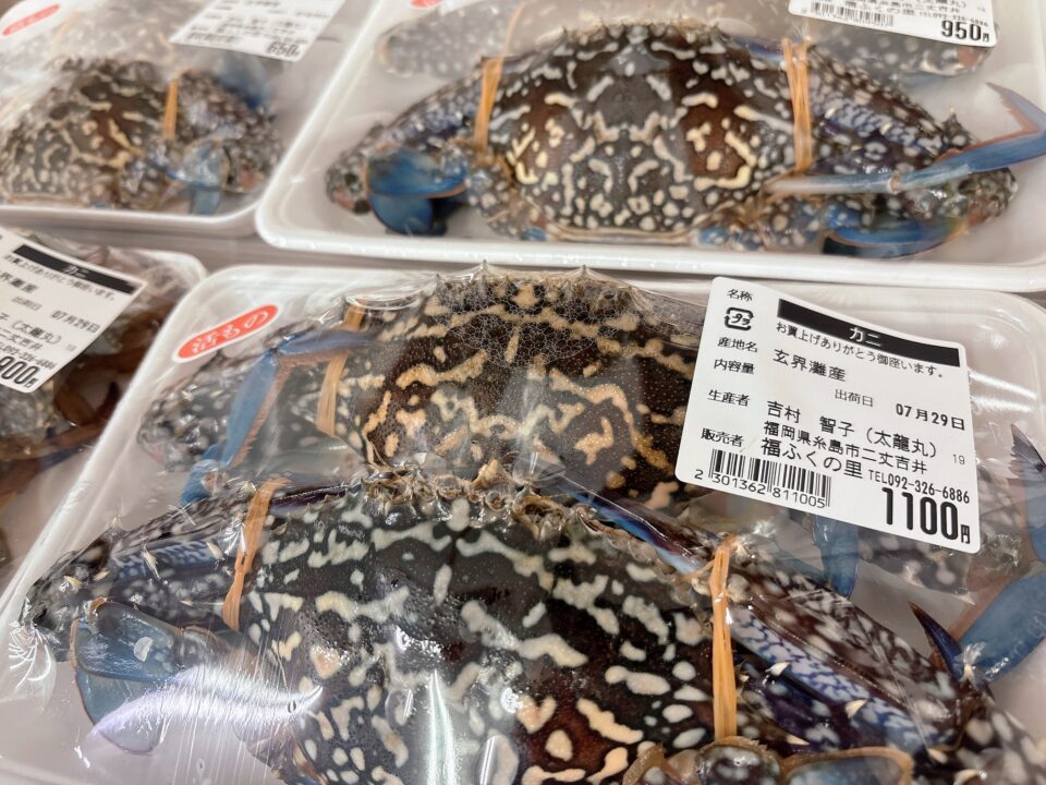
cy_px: 392
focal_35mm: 26
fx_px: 786
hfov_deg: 67.3
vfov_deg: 53.1
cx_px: 523
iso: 125
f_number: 1.6
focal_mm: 5.96
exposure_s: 1/60
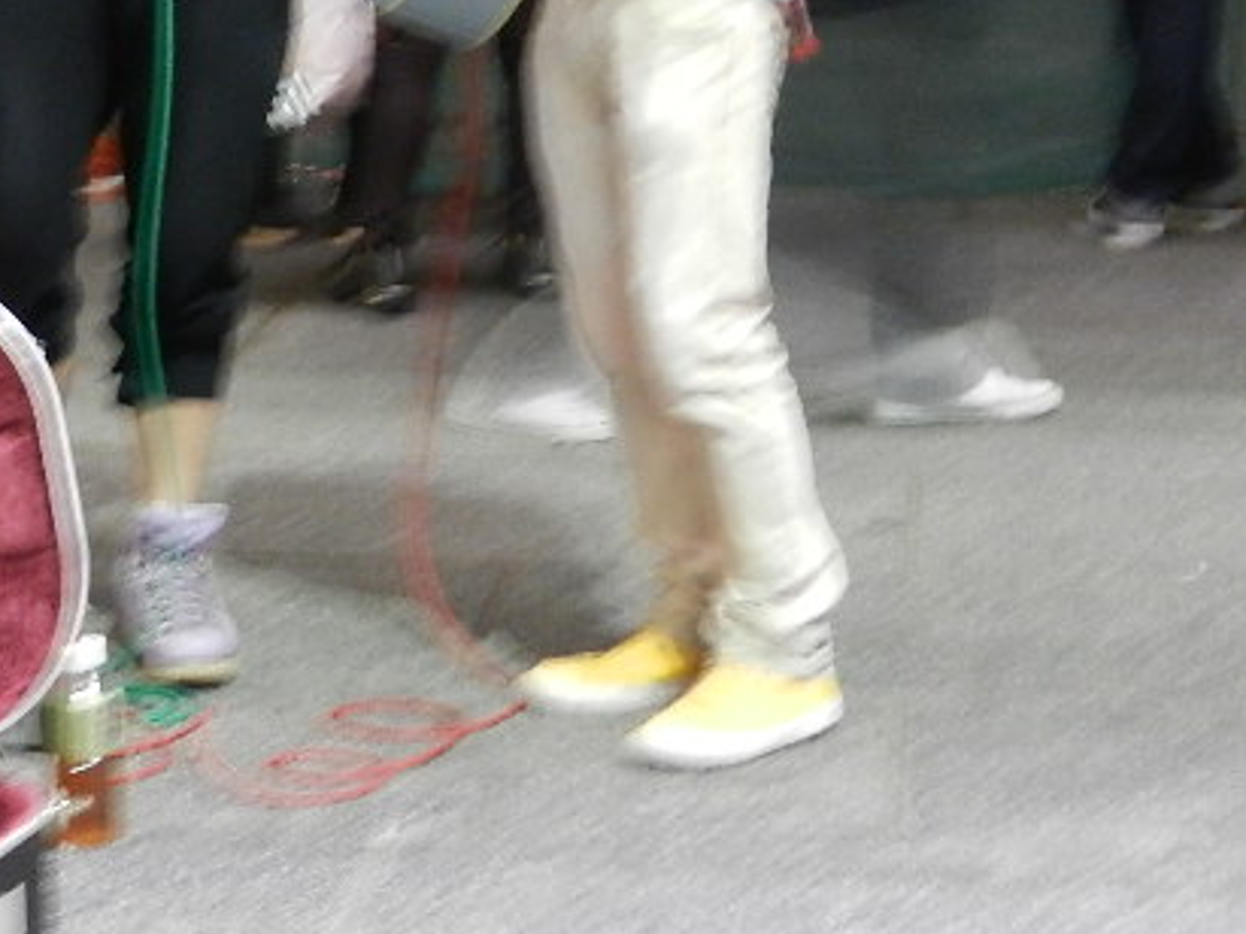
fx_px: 4750
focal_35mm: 132
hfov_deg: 14.6
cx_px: -79
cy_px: 15
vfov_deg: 11.1
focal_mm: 9.4
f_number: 4.4
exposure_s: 1/2.5
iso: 400
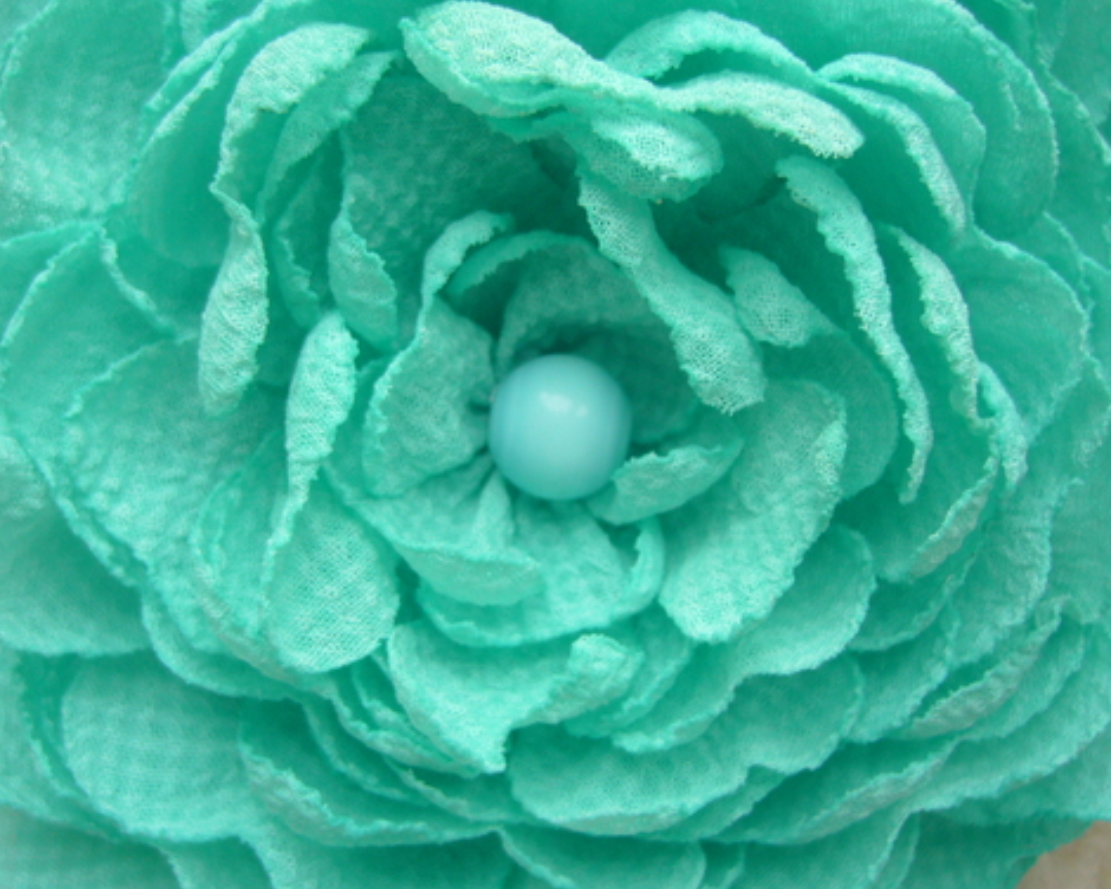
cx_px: 539
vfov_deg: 37.3
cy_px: 410
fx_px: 1315
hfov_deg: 45.8
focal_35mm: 40
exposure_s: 1/80
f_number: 2.8
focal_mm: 5.8
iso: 100
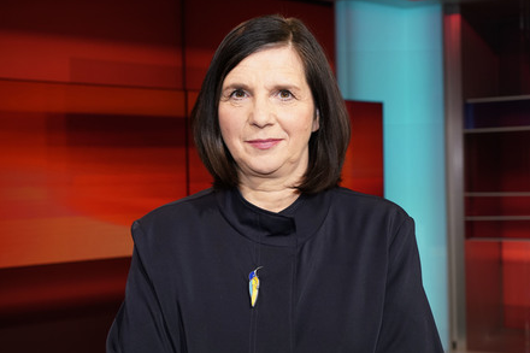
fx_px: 603
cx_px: 270
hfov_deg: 47.4
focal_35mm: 41
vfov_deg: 32.6
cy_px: 175
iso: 1600
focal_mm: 40
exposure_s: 1/125
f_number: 5
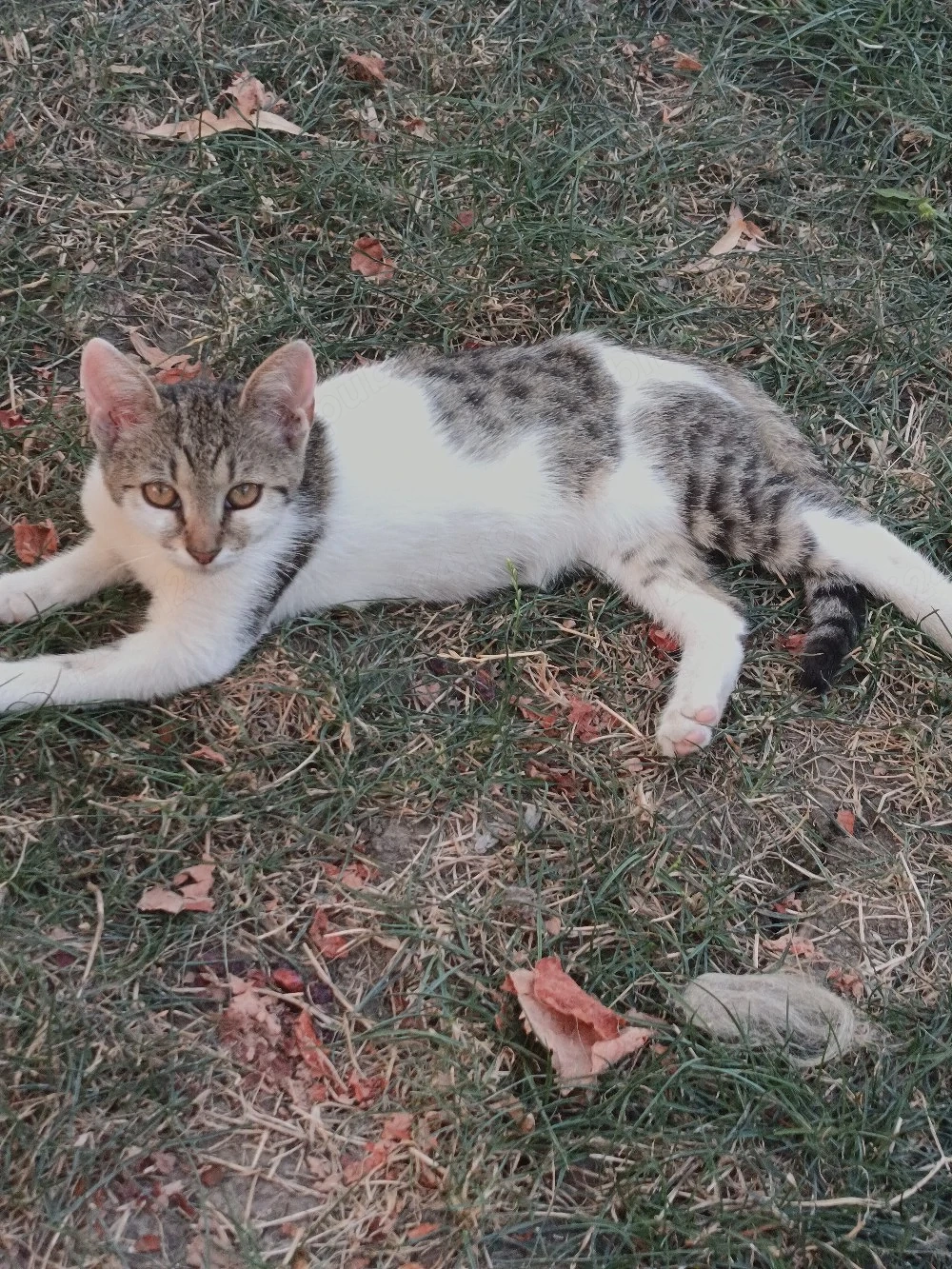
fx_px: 2640
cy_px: 634
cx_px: 476
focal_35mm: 72
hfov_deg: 20.4
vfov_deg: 27.0
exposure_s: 1/100
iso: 280
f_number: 1.75
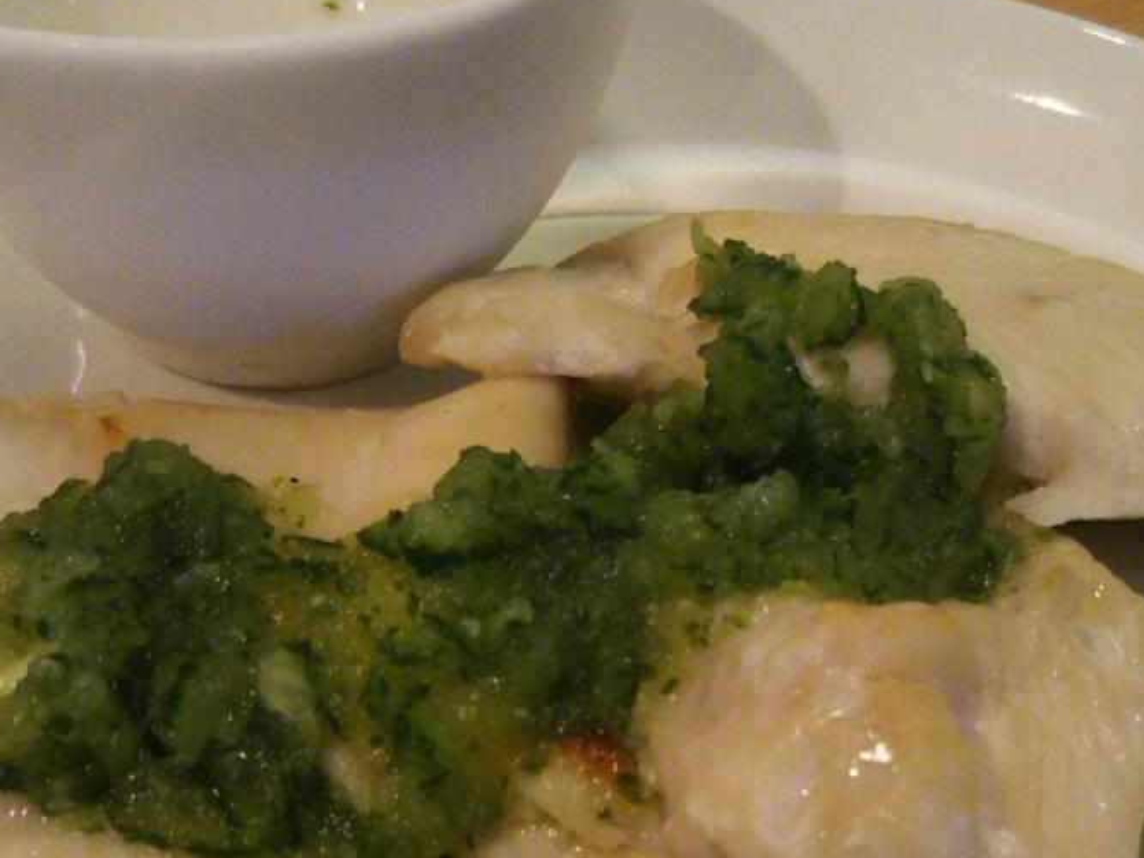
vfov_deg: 26.8
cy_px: 614
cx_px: 590
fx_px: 1784
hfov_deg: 35.5
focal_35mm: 54
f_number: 2.2
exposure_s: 1/40
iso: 200
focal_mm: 4
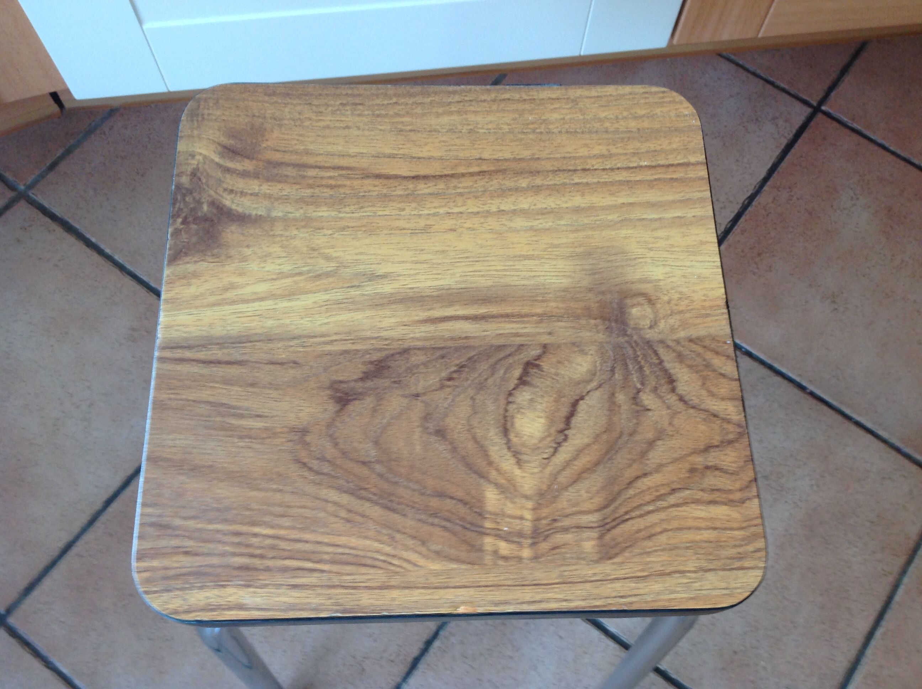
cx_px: 461
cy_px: 344
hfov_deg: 52.7
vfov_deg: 40.6
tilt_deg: -68.3
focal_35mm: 35
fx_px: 931
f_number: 2.4
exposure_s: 1/15
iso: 80
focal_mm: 4.28
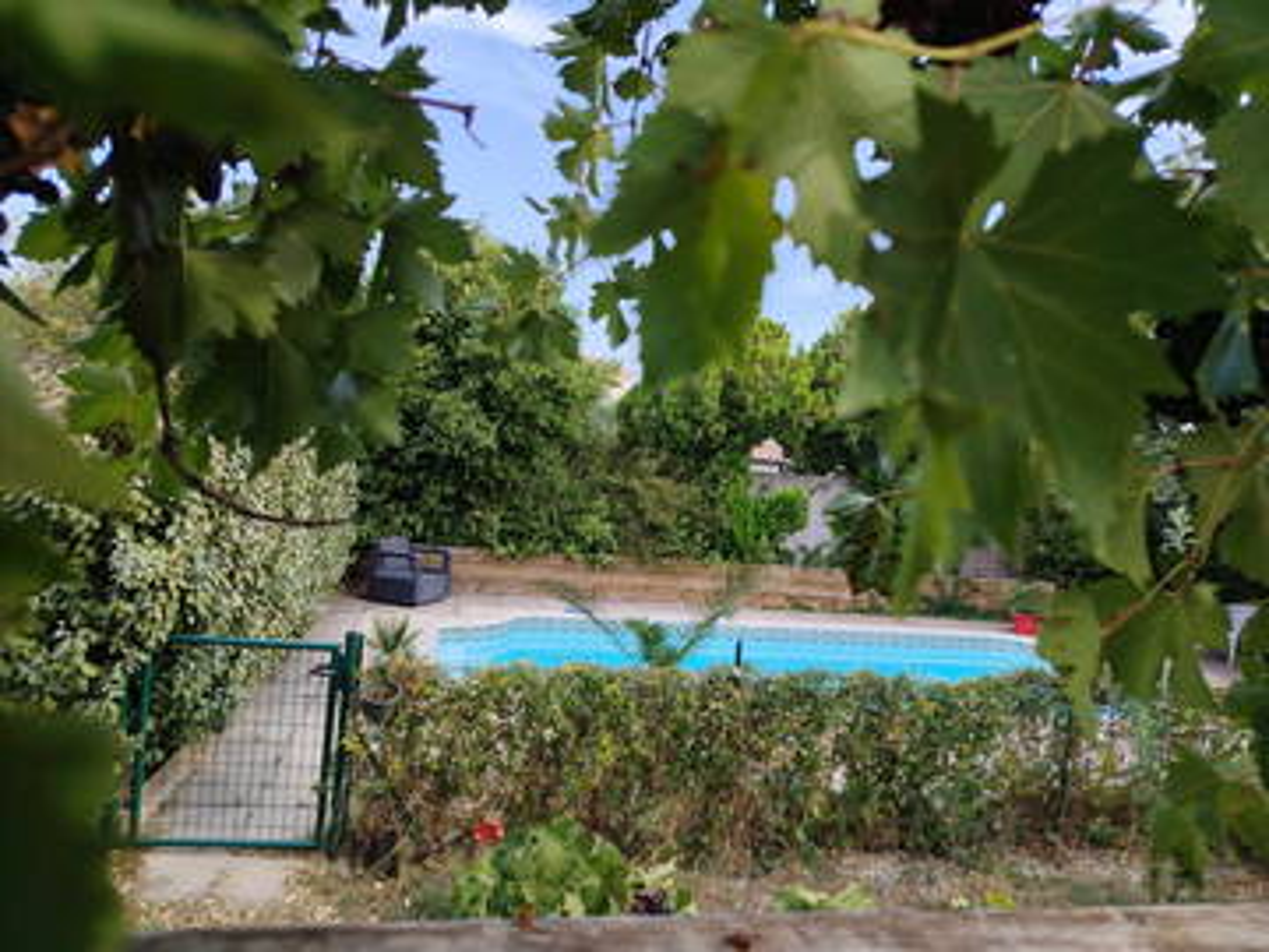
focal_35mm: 24
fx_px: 880
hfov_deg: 71.6
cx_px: 634
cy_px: 476
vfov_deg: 56.8
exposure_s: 1/284
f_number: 1.75
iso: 100
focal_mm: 5.25
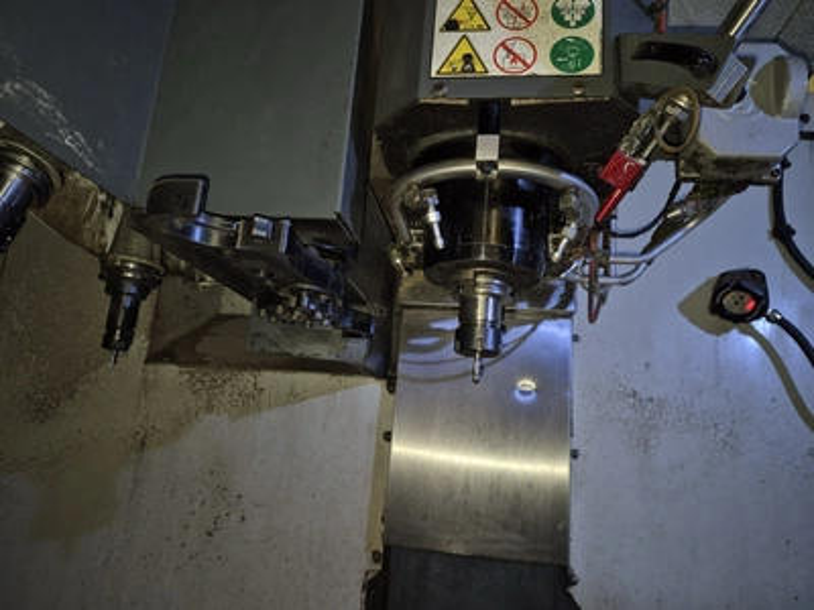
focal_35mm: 23
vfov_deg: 58.9
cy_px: 305
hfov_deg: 73.9
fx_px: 541
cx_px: 407
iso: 80
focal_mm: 5.4
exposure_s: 1/60
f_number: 1.8
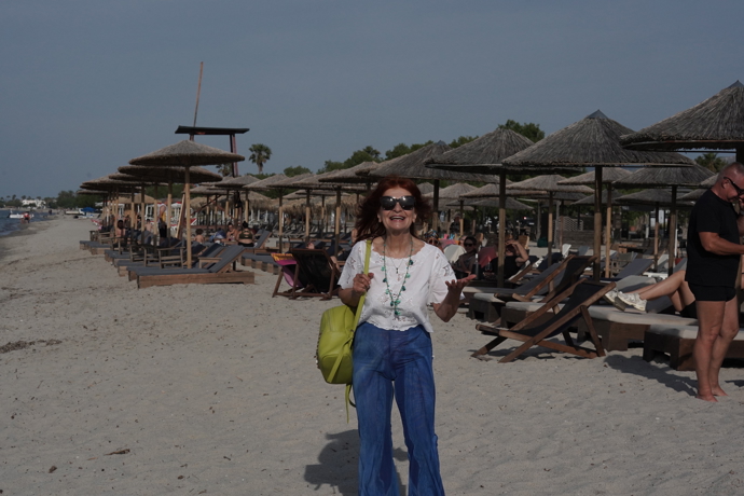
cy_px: 248
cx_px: 372
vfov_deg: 19.5
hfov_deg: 28.8
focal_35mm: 70
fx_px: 1447
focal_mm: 70
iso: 2000
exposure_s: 1/6400
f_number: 13
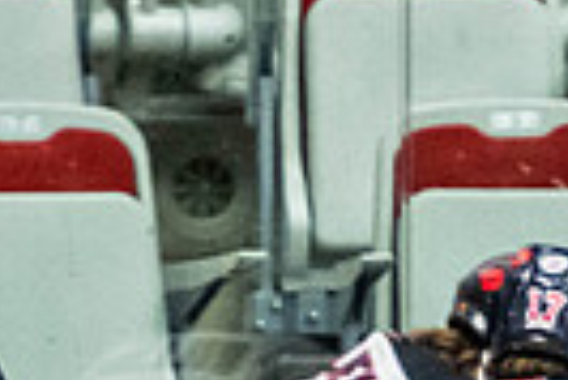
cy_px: 771
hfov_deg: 1.2
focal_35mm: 1656
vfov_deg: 0.8
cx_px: 407
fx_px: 26156
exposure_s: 1/640
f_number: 2.8
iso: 3200
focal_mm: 190
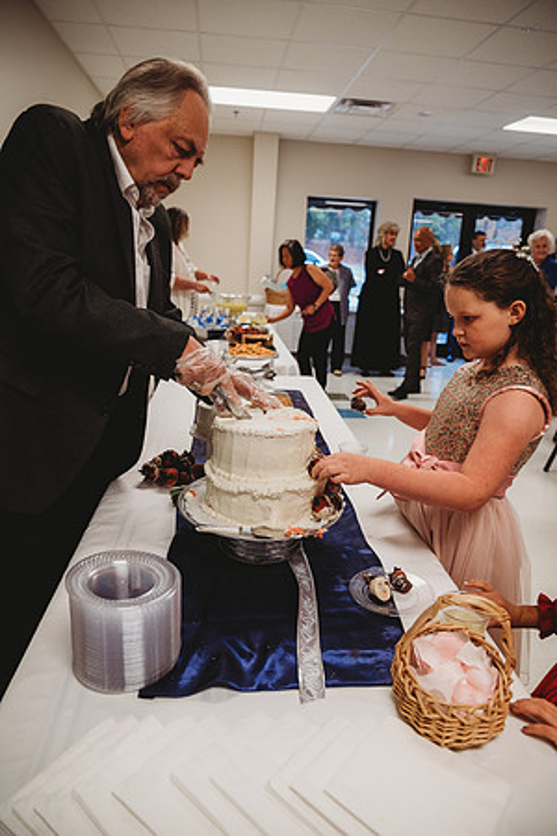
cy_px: 418
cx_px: 278
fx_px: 557
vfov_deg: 73.7
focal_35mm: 24
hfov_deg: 53.1
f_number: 4
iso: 1600
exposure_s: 1/200
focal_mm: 24
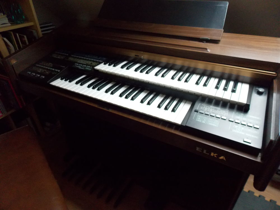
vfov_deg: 58.9
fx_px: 186
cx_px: 140
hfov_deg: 73.9
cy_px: 105
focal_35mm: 23
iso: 400
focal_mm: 4
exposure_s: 1/125
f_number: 3.1
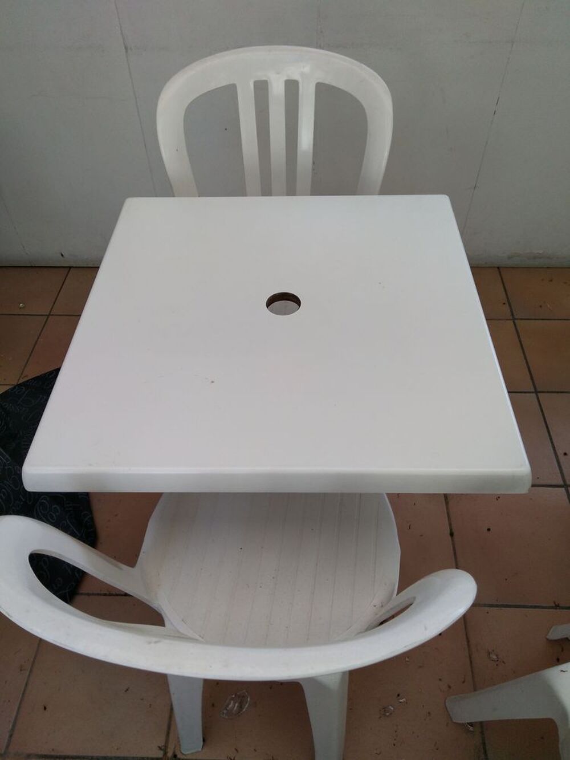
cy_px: 380
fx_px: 571
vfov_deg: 67.3
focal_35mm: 26
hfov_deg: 53.1
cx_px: 285
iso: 100
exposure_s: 1/225
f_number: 2.2
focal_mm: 3.46
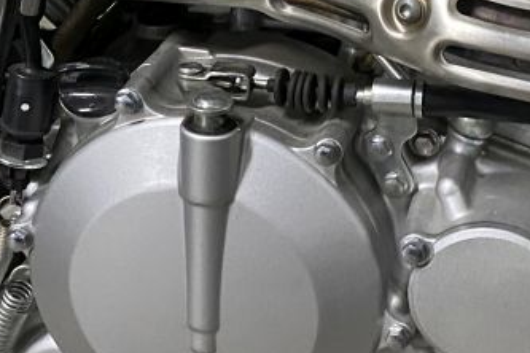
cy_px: 101
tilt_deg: -37.3
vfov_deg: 15.8
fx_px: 1266
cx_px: 334
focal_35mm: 86
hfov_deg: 23.6
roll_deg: +0.8
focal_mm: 4.25
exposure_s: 1/33
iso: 500
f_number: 1.8
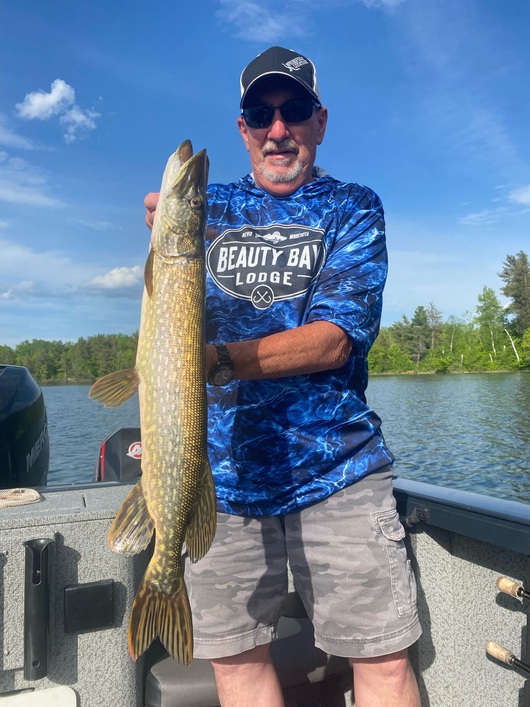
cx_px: 265
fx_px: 531
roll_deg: +1.8
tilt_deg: +1.8
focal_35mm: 26
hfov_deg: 53.1
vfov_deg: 67.3
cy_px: 354
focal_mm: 4.25
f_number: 1.8
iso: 32
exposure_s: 1/2513
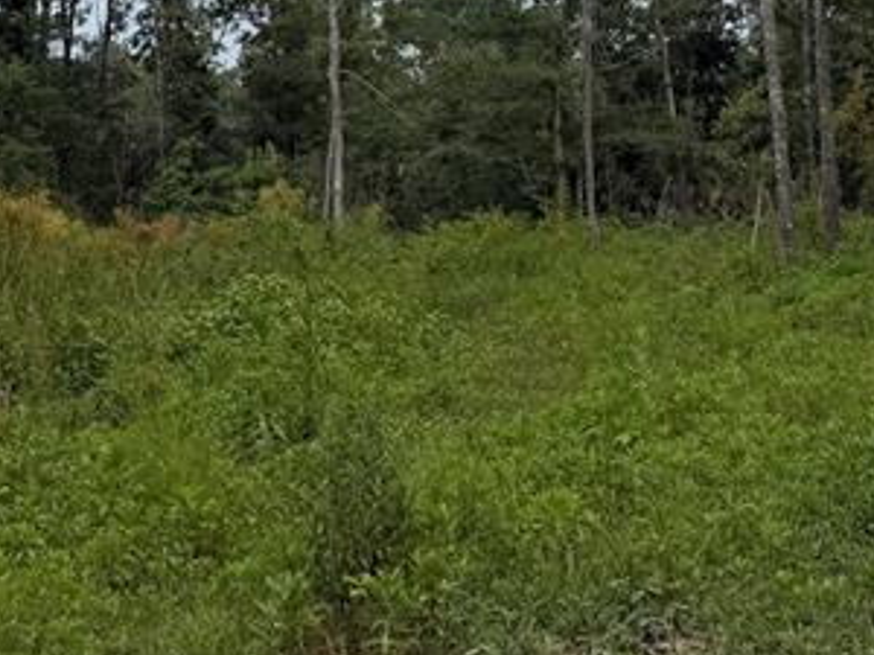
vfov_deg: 17.0
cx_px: 443
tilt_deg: +7.8
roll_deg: +1.3
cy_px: -169
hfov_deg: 23.8
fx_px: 2070
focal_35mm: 82
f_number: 1.78
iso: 80
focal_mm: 6.76
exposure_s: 1/3021
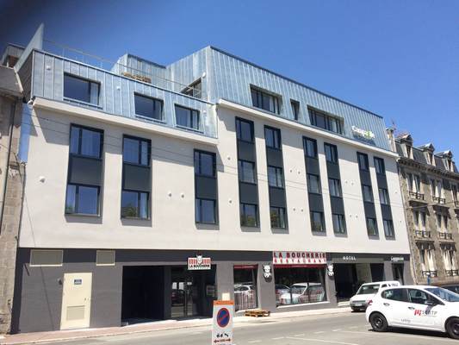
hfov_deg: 61.6
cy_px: 172
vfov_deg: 48.2
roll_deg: +1.5
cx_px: 230
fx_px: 385
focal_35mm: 29
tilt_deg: +15.3
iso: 32
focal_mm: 4.15
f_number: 2.2
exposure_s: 1/1953
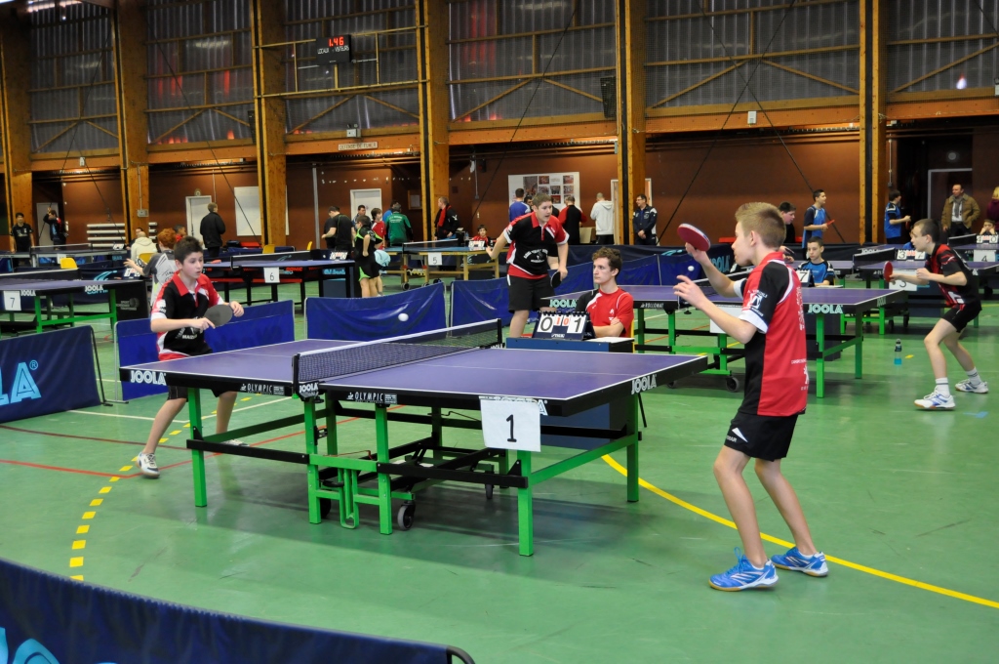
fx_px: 1247
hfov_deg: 43.7
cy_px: 332
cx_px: 500
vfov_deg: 29.8
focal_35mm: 45
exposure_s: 1/160
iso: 1600
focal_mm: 30
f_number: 4.2
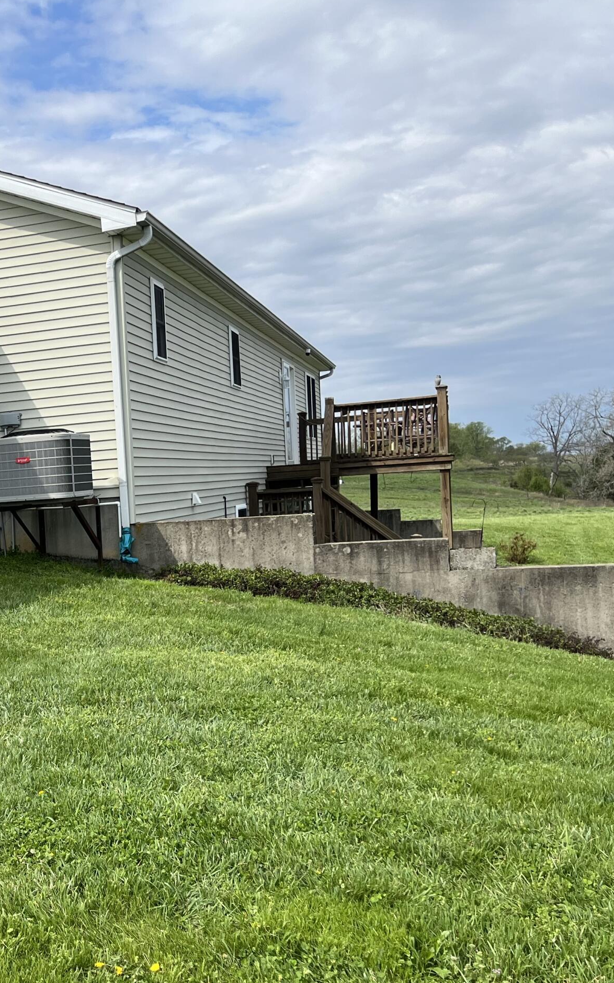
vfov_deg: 45.1
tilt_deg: -4.7
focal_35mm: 44
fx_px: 1178
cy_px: 567
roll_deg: +3.4
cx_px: -37
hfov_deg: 27.1
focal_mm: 5.1
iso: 50
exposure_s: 1/3521
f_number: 1.6
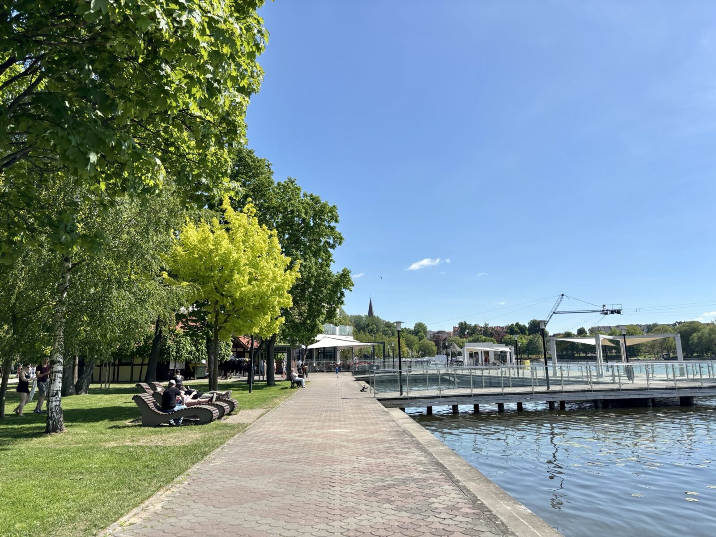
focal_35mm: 26
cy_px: 268
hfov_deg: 67.3
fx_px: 538
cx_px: 358
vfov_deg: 53.1
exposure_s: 1/4082
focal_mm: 5.96
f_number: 1.6
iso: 50
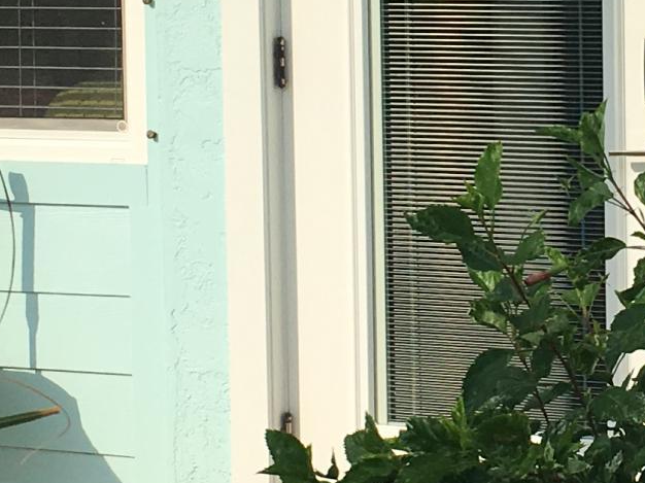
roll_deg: +1.2
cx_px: 622
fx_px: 2589
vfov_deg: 10.6
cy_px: 141
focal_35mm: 139
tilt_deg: -4.7
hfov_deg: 14.0
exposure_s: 1/3077
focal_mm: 4.15
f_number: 2.2
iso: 25
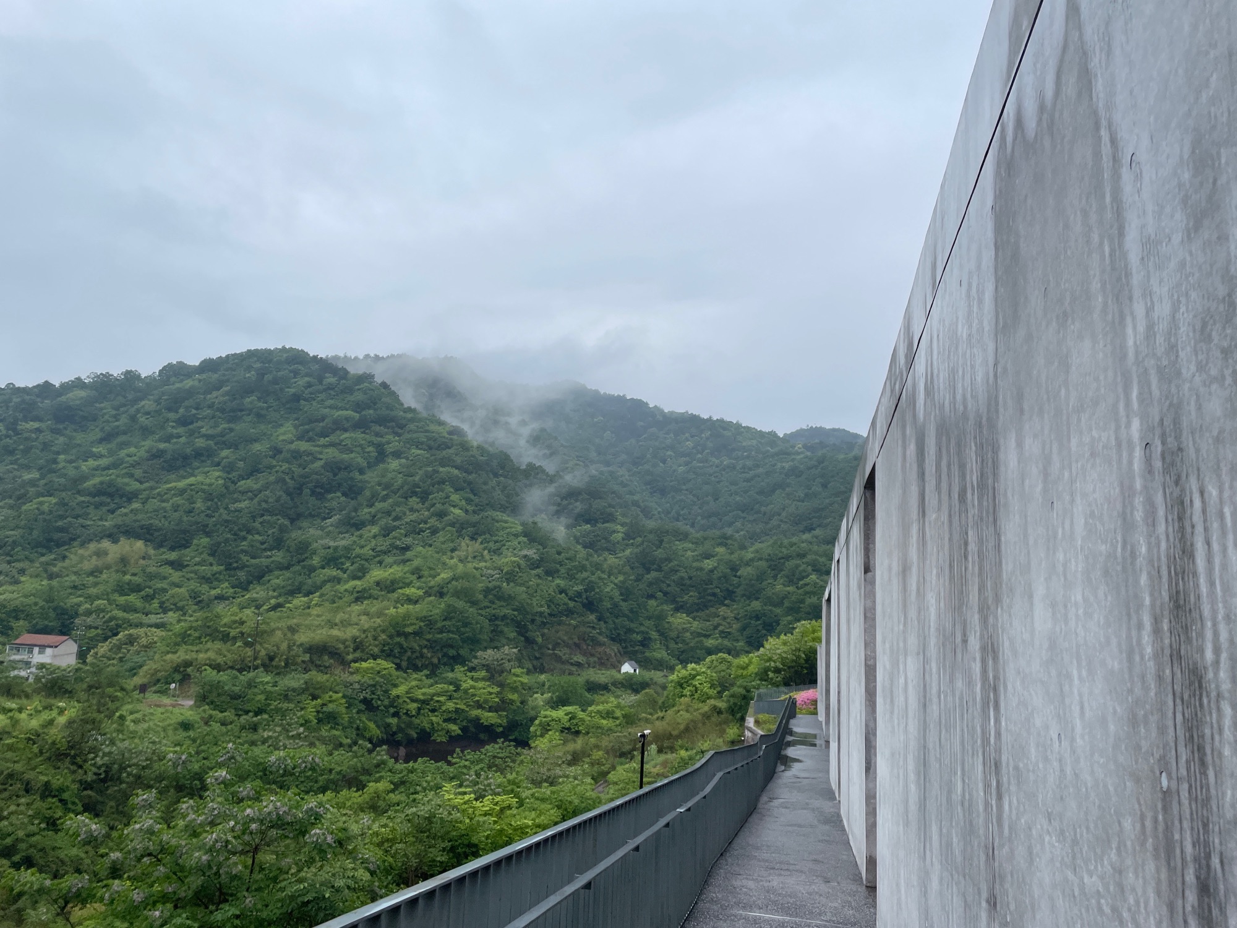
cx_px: 618
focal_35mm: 26
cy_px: 464
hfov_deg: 67.3
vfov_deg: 53.1
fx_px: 929
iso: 50
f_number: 1.6
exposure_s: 1/2882
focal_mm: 4.2
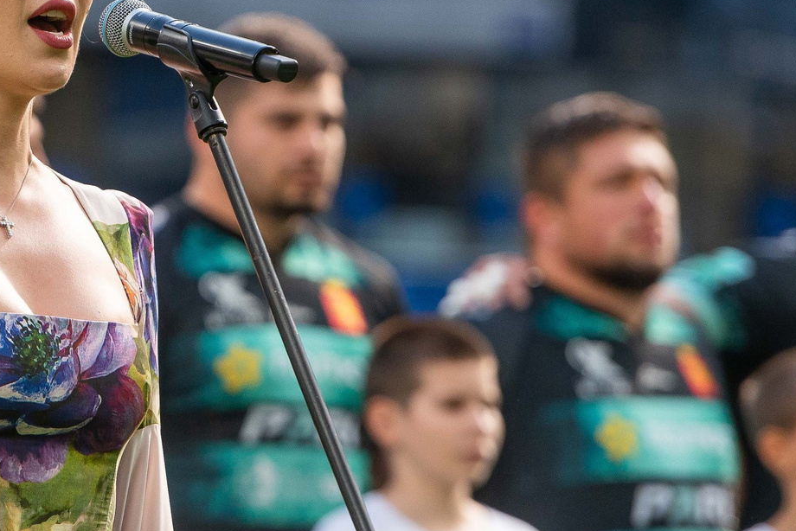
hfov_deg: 4.1
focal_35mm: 501
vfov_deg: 2.7
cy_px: 200
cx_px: 30
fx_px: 11081
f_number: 4
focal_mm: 180
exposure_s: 1/2000
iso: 1000
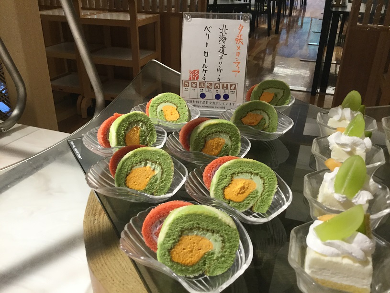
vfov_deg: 45.4
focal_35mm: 31
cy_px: 146
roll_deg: -2.2
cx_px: 195
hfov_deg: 58.4
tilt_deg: -27.9
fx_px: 349
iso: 40
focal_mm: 3.3
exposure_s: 1/30
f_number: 2.4
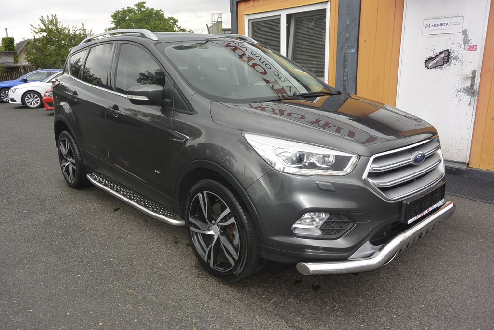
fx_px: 371
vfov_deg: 47.9
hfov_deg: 67.4
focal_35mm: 27
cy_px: 165
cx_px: 247
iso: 160
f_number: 4
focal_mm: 10
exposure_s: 1/250
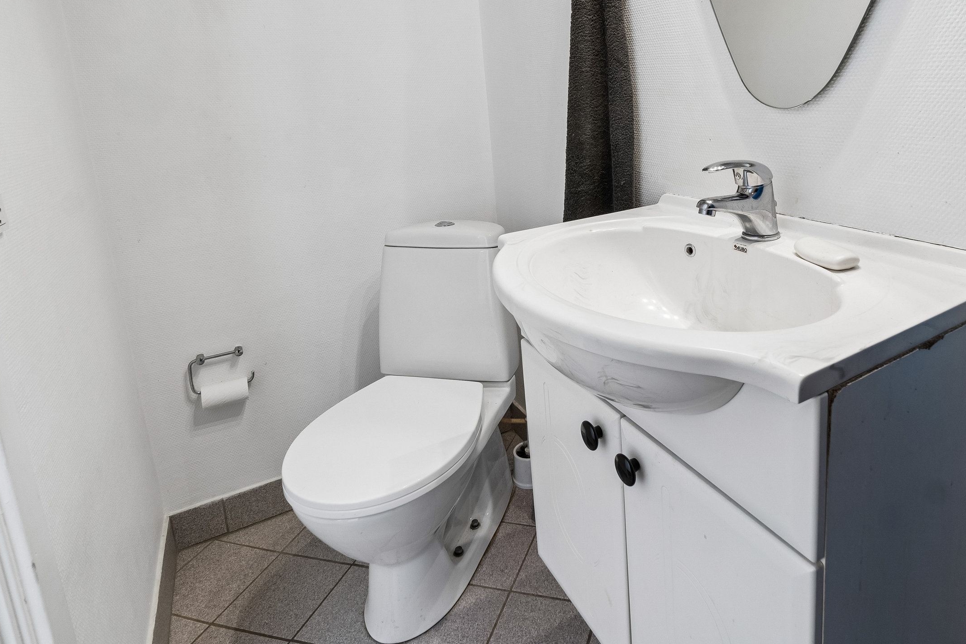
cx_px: 598
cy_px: 215
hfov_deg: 79.8
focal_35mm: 21
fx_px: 563
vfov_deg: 58.2
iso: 200
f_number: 8
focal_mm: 10
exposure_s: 1/2.5
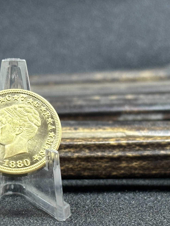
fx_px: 615
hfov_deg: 15.5
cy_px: 136
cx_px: 17
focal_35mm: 94
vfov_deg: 20.8
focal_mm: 5.96
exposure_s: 1/50
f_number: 1.6
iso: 80
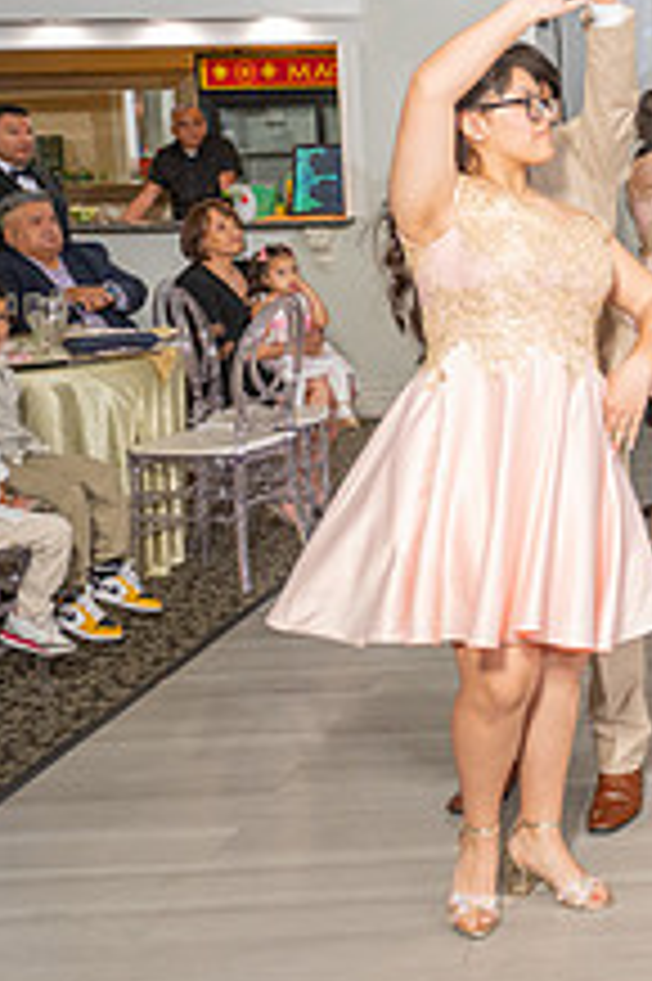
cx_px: 1039
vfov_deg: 30.8
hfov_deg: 18.3
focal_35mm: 64
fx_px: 1741
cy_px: 223
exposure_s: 1/160
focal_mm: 24
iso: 500
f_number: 3.5
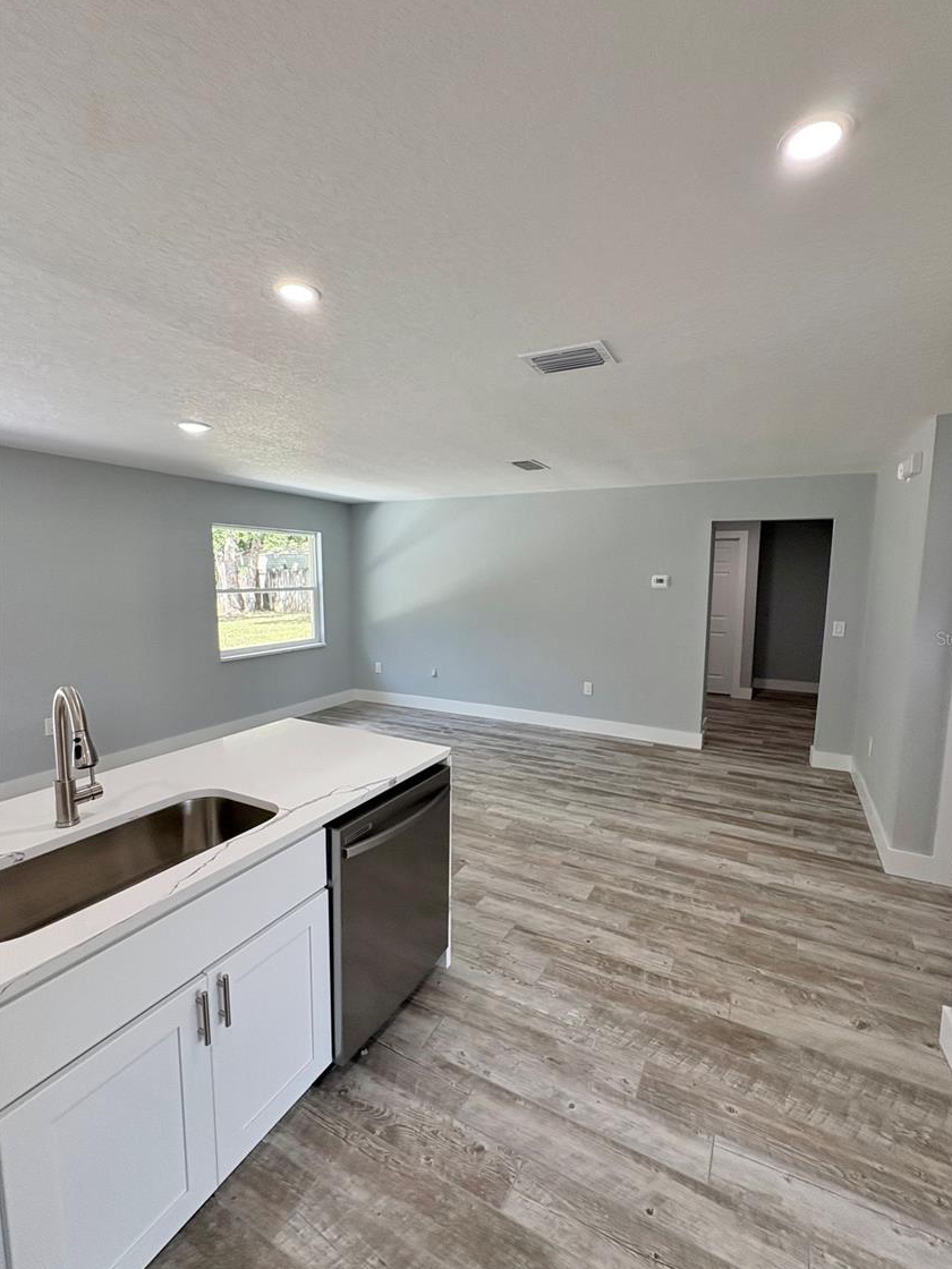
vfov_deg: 98.2
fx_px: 550
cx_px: 507
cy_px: 638
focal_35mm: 15
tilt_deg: -6.7
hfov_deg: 81.6
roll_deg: -1.3
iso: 125
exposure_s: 1/120
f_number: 2.2
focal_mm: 2.22
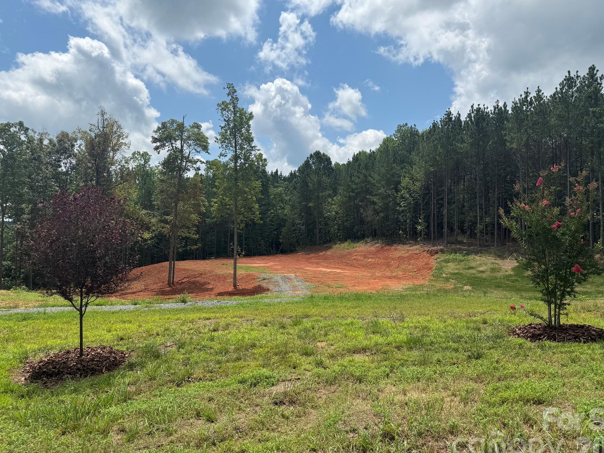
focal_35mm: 26
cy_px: 225
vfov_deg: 53.1
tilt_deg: +1.5
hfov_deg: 67.3
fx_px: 454
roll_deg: -1.3
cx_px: 317
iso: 80
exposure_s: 1/6711
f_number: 1.78
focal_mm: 6.76
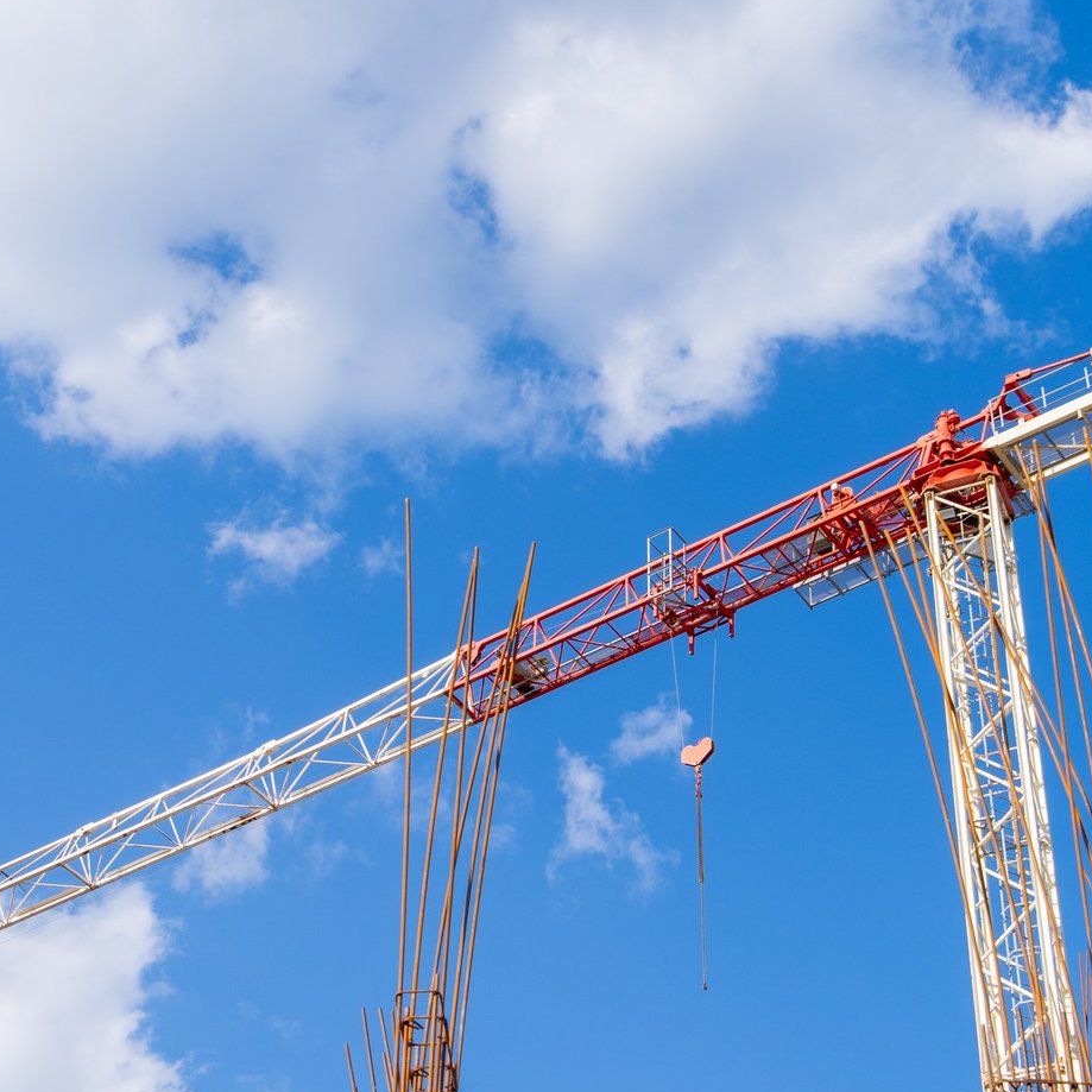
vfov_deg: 24.2
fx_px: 2534
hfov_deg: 24.3
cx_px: 494
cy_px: 727
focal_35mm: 71
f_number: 4.5
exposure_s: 1/640
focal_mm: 27
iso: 125
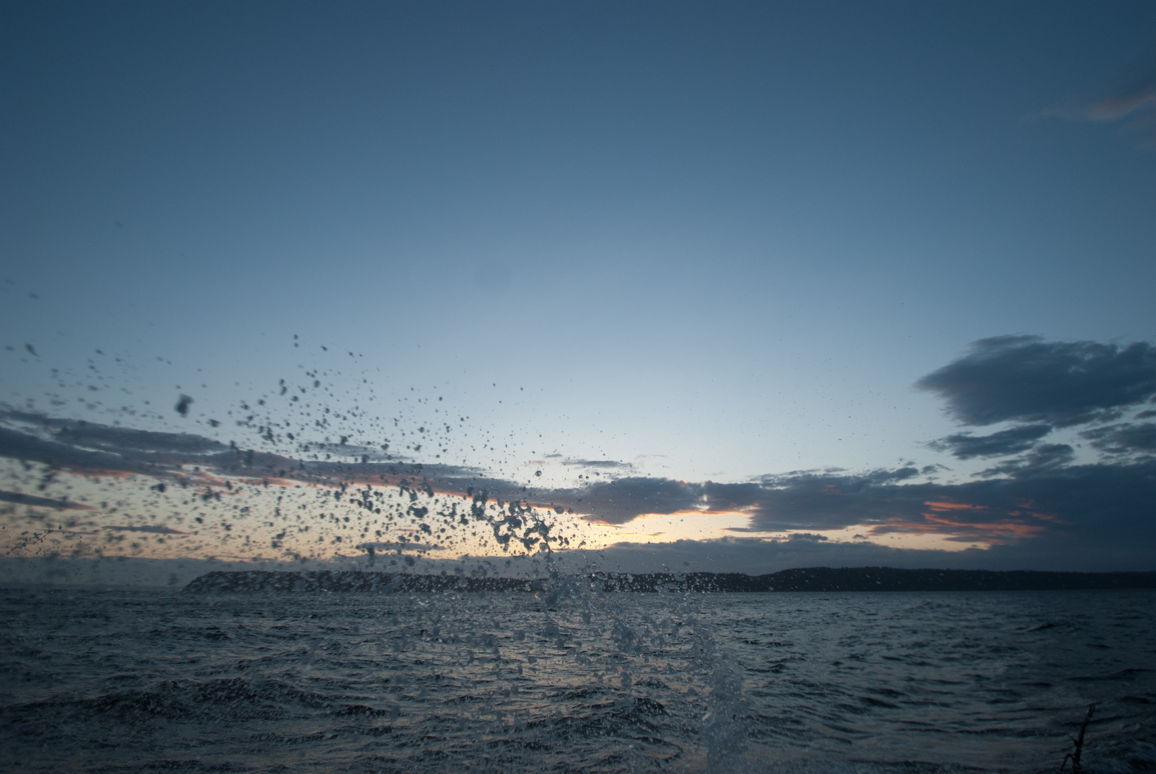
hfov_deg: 89.9
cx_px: 578
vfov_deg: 67.5
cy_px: 387
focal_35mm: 18
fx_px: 579
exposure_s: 1/400
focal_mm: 12
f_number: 3.8
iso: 200
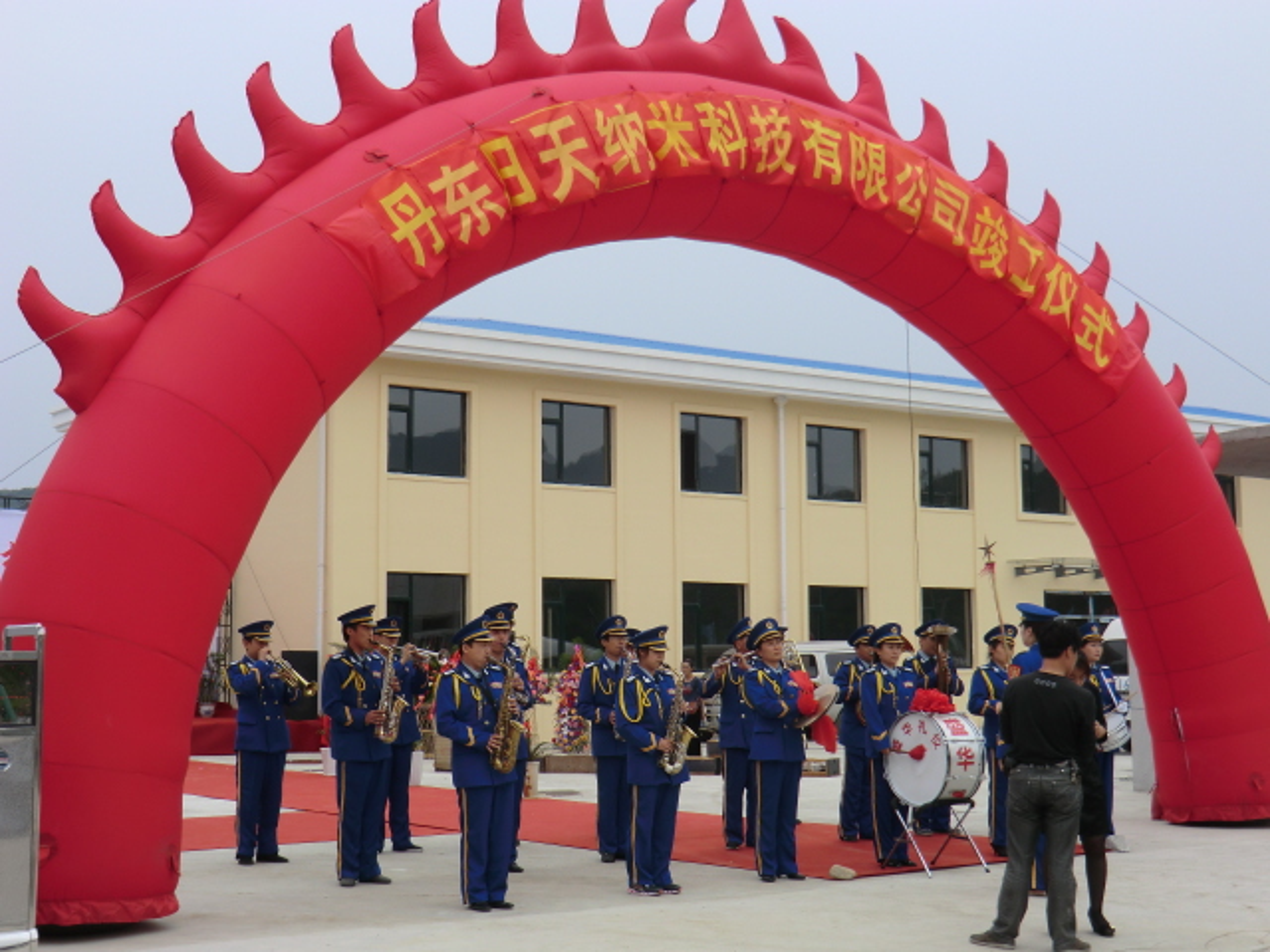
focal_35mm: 47
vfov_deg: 30.9
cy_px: 476
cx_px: 635
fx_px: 1724
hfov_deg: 40.4
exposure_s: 1/500
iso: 64
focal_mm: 8.4
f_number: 4
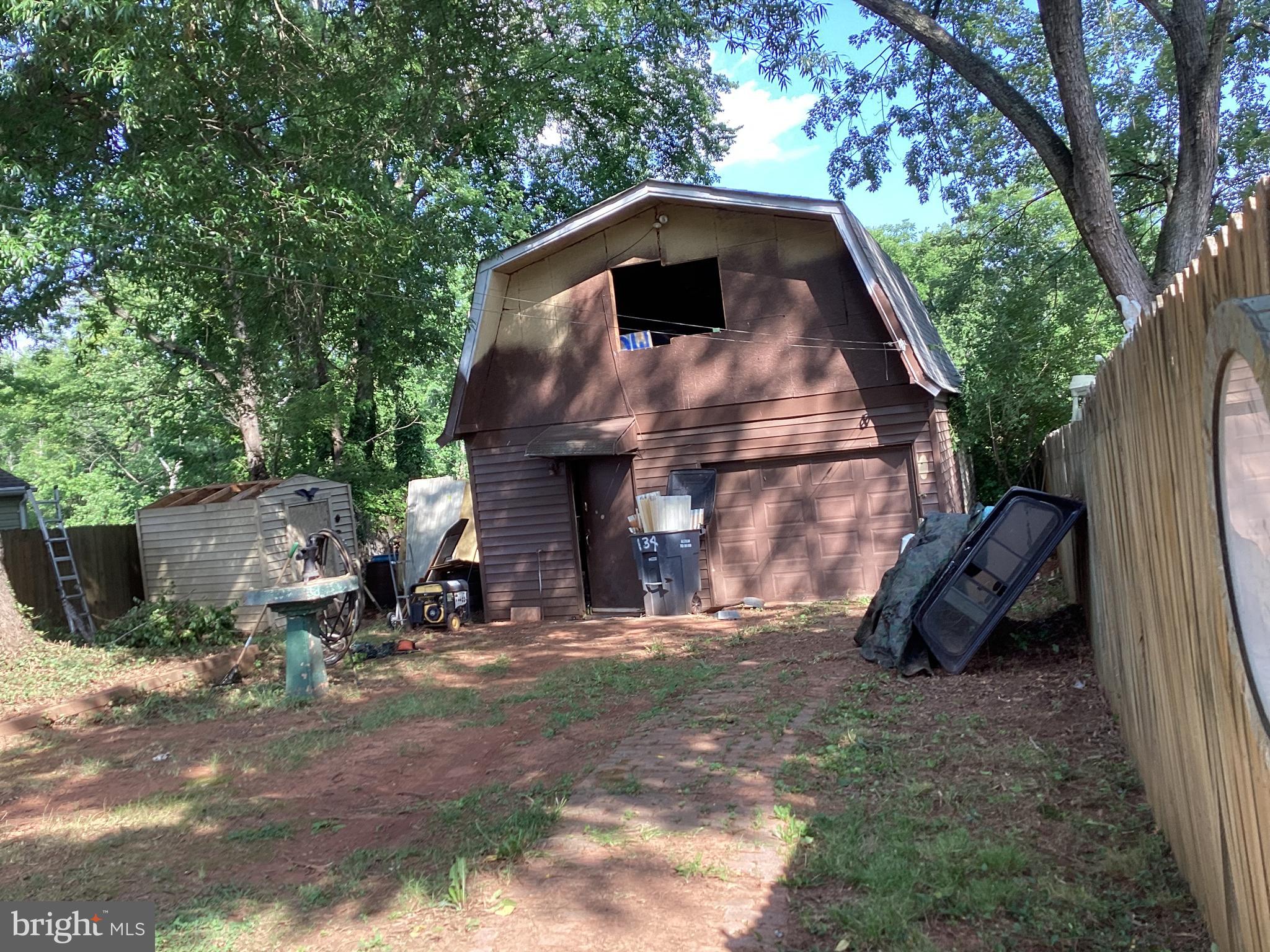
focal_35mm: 31
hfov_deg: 58.4
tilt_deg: +0.1
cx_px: 635
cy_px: 476
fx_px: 1137
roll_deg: +5.0
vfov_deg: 45.4
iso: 32
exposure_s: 1/120
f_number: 2.4
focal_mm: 3.3
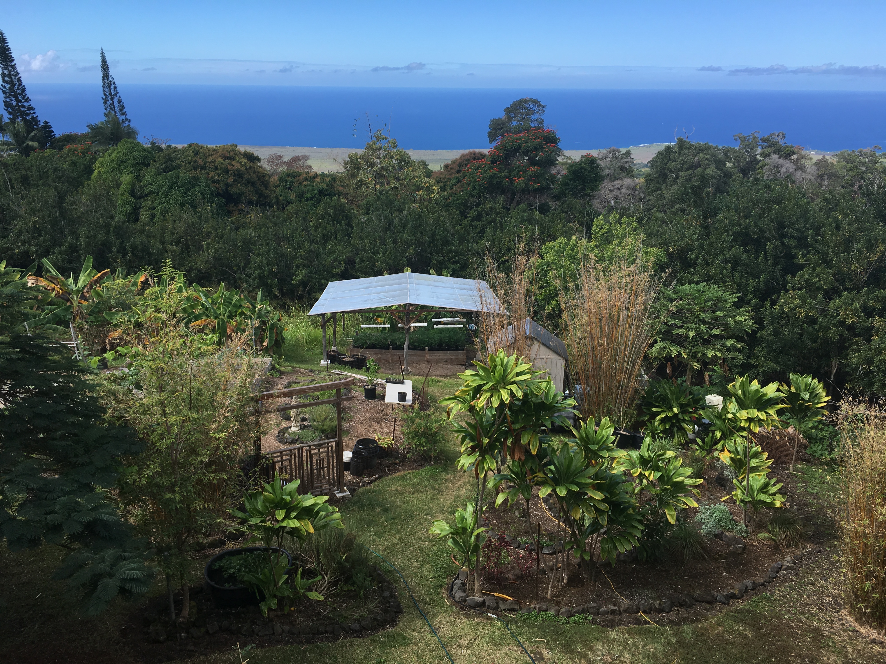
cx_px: 443
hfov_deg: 61.7
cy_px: 332
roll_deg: -0.4
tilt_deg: -19.1
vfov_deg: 48.2
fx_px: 742
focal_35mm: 29
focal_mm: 4.15
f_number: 2.2
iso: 25
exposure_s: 1/950
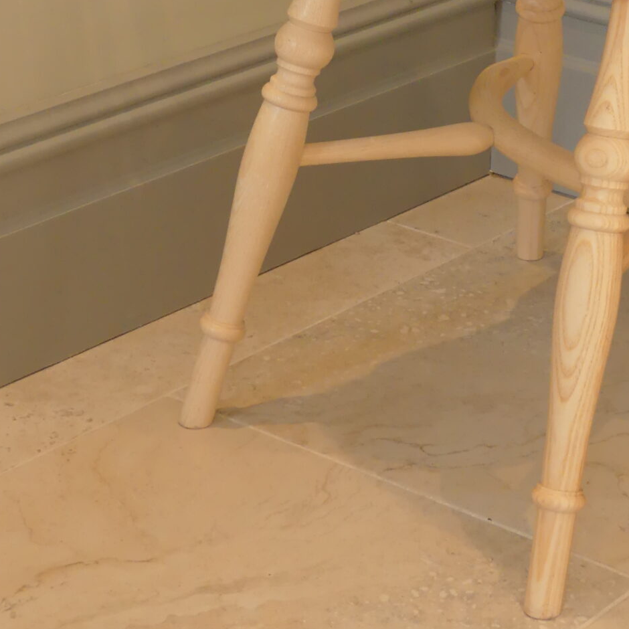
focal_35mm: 118
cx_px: 483
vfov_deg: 14.3
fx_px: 2426
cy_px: -137
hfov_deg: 14.7
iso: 320
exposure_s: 1/80
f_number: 2.8
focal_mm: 8.7
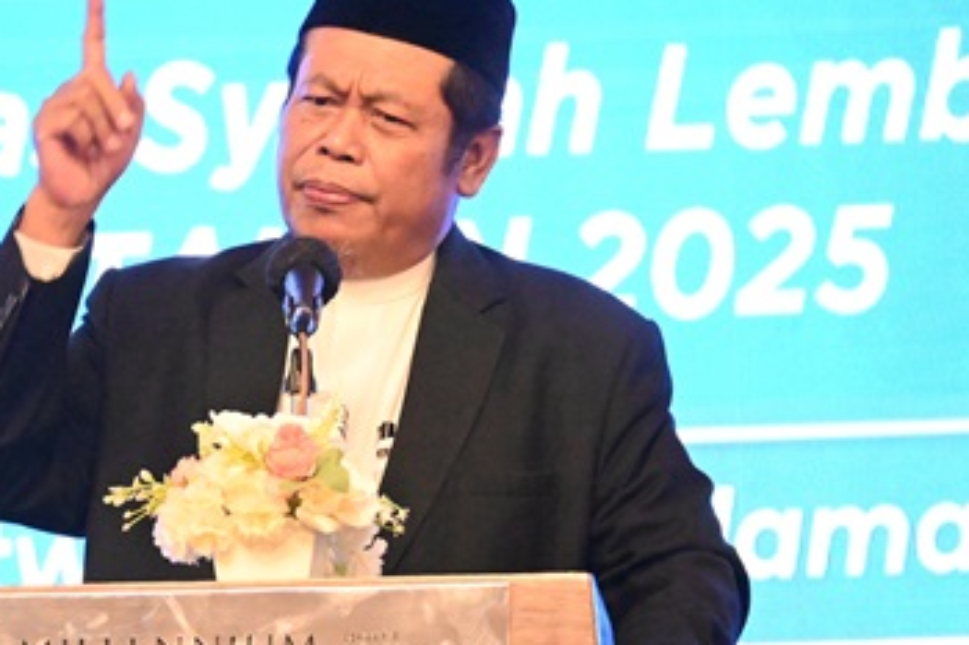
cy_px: 141
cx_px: 293
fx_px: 18455
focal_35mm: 686
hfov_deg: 3.0
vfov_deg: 2.0
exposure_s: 1/100
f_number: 6.3
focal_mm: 250
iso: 10000
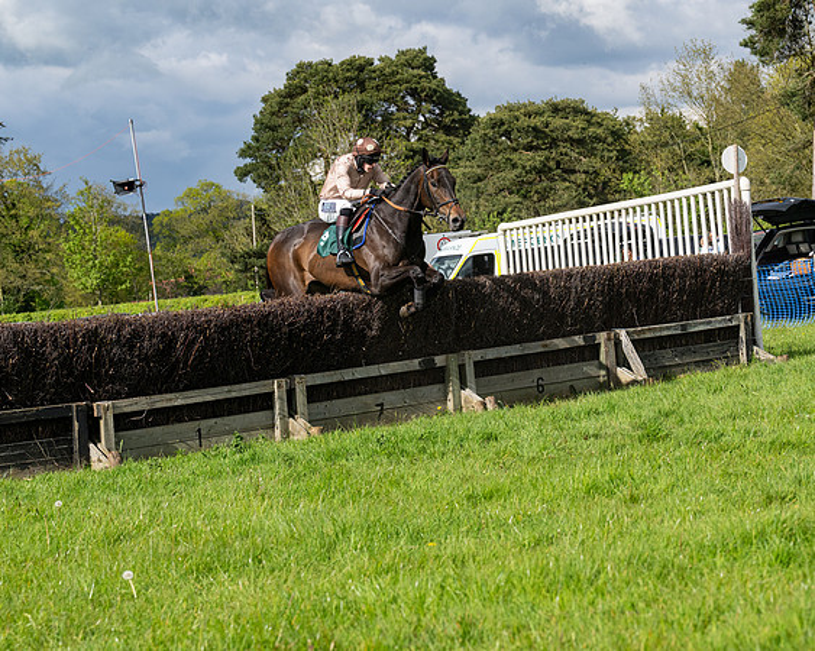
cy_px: 334
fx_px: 2069
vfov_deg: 17.9
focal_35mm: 86
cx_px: 418
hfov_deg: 22.3
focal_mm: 70
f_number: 5
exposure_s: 1/3200
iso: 400
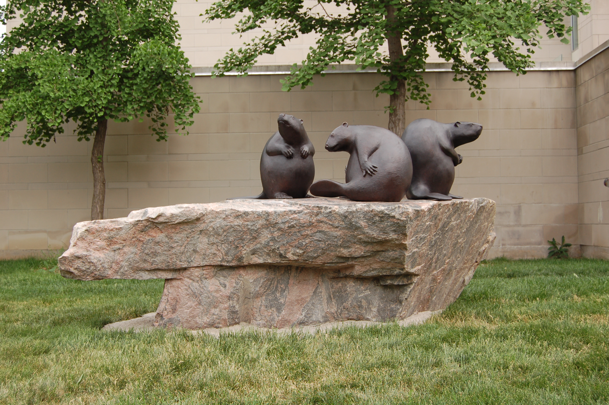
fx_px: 710
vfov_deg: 31.8
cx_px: 304
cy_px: 202
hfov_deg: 46.4
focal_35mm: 42
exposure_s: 1/125
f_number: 5.6
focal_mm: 28
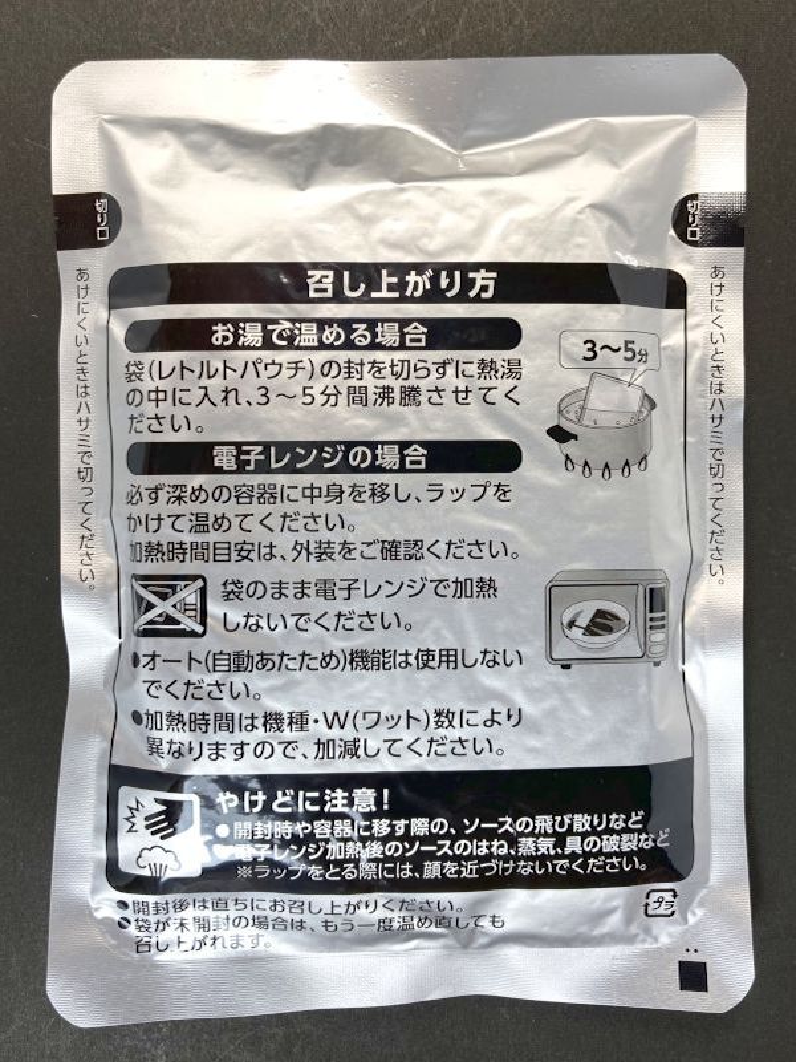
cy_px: 531
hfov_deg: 49.7
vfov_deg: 63.4
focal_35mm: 28
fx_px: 858
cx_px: 398
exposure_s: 1/120
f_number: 1.8
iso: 25
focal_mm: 3.99
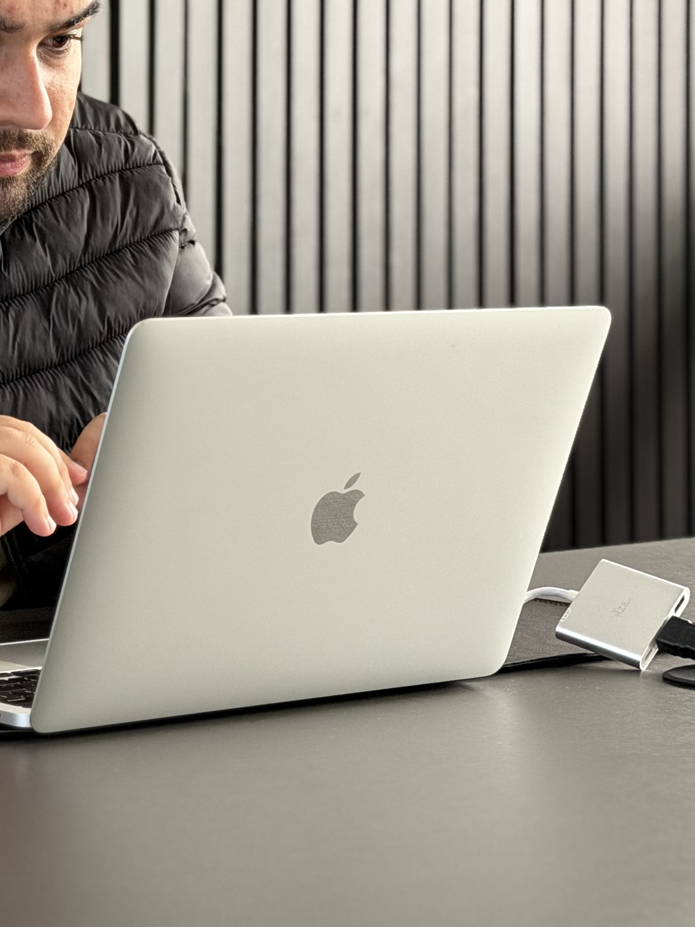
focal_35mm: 107
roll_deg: -0.4
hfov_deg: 13.7
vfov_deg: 18.1
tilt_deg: -0.3
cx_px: 70
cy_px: 129
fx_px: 2864
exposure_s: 1/48
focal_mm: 6.76
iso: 250
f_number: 1.78
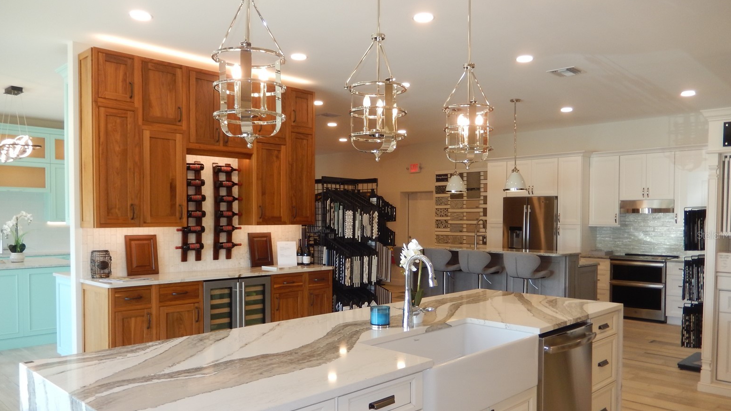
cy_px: 235
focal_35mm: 28
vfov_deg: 41.4
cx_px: 366
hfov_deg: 67.9
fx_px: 543
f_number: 3.4
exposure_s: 1/40
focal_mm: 4.5
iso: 125
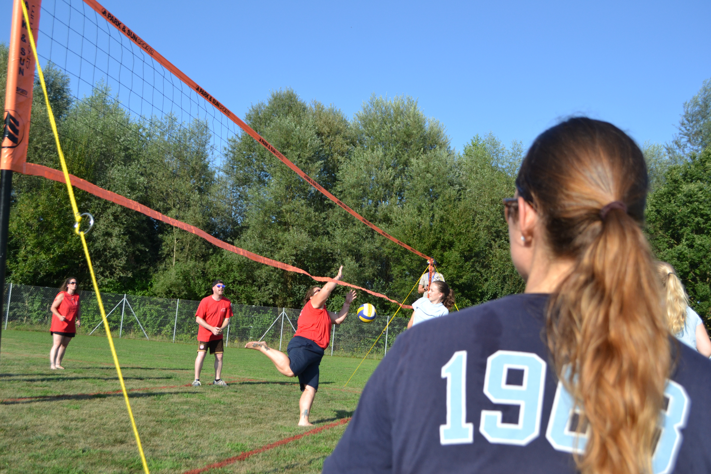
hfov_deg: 57.2
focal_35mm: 33
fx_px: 652
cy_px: 237
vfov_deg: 40.0
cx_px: 356
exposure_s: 1/1250
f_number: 5.6
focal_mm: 22
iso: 400
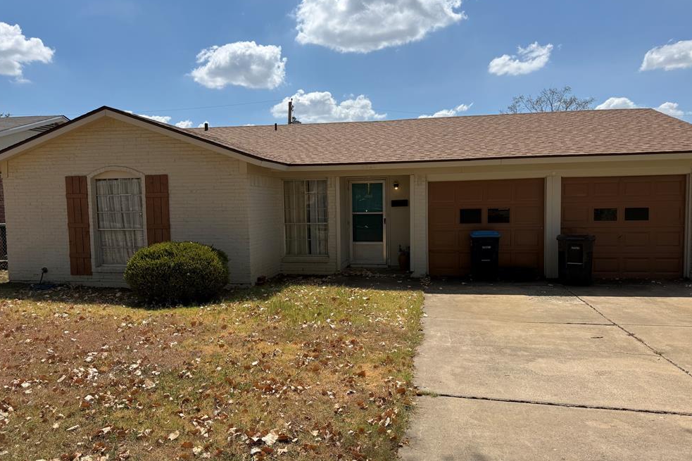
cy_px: 240
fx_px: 500
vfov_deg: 49.5
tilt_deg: -2.8
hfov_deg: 69.4
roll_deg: +1.2
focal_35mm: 26
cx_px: 352
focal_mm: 6.76
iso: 80
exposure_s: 1/7353
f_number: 1.78
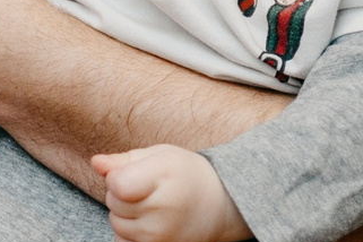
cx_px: -88
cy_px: -107
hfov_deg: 4.3
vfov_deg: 2.9
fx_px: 4830
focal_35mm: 479
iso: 160
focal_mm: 60
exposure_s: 1/160
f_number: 3.2
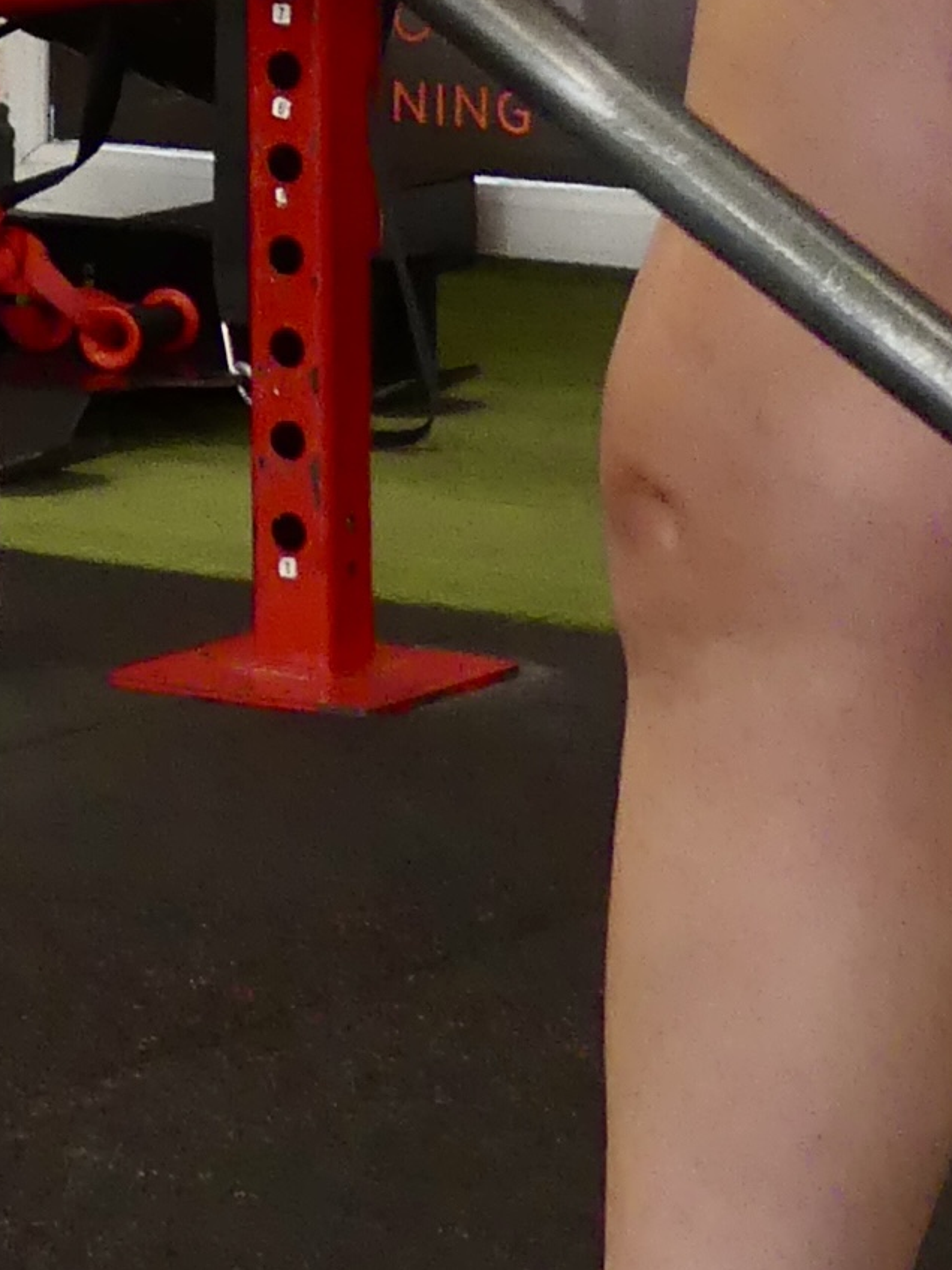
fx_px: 7260
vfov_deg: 9.6
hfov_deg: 7.3
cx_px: -805
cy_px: -831
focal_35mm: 198
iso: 400
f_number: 2.8
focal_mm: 7.6
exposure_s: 1/80
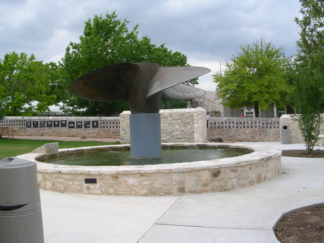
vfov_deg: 37.7
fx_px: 356
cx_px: 162
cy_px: 122
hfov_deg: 49.0
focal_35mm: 38
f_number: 5.6
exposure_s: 1/198
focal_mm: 5.8
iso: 50
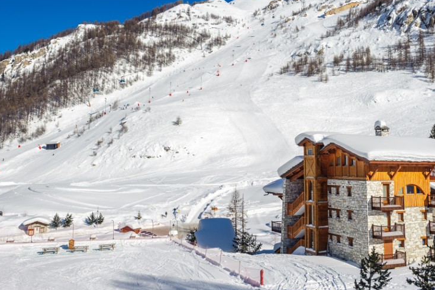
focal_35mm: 40
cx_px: 249
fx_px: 483
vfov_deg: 33.2
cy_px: 106
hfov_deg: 48.3
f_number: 6.3
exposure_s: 1/1600
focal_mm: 29
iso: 200
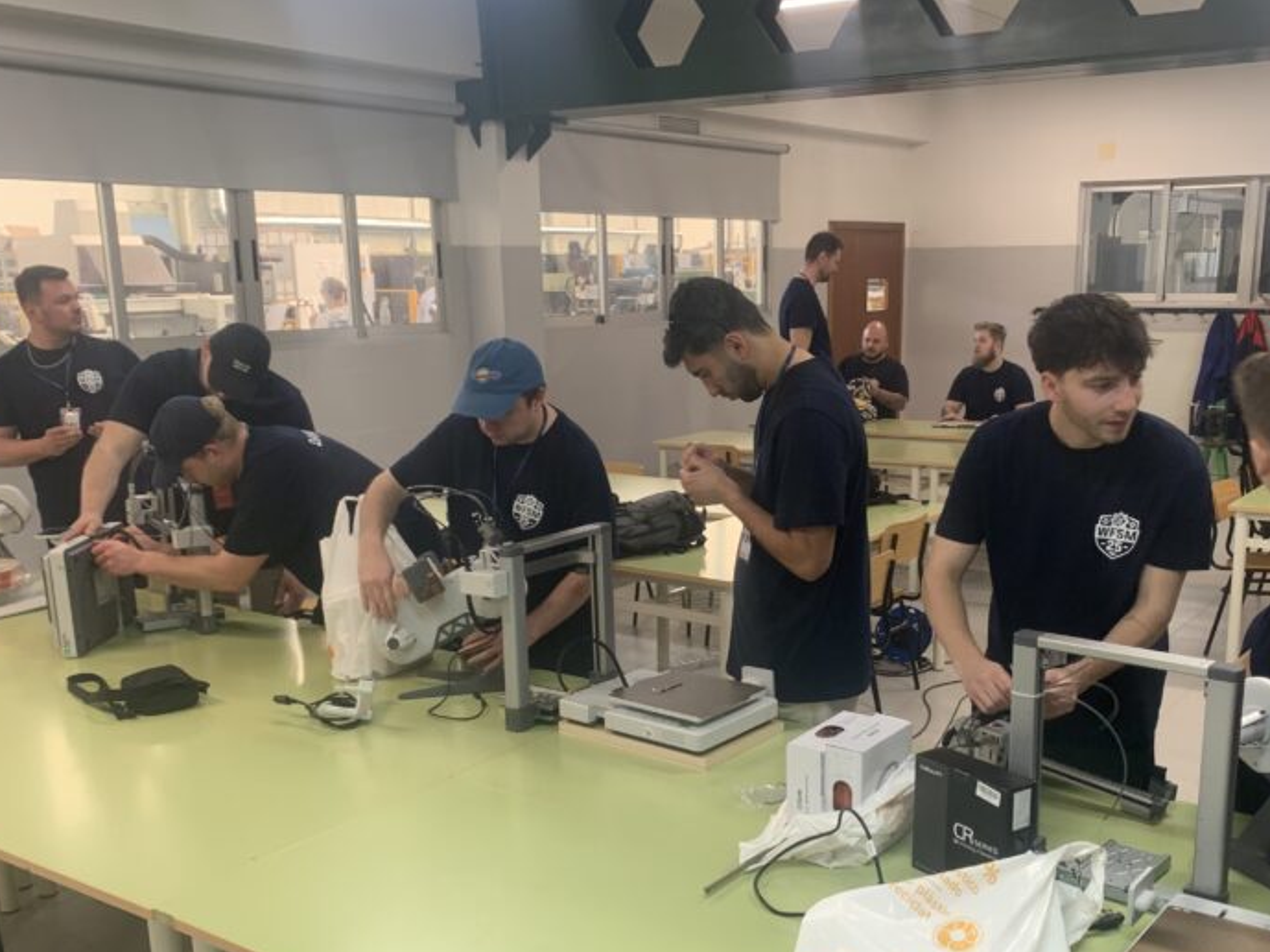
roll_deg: +1.0
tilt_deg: -15.0
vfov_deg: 38.3
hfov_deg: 50.0
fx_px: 1357
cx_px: 730
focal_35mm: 37
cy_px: 615
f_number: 1.8
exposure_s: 1/50
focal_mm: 4.25
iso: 64
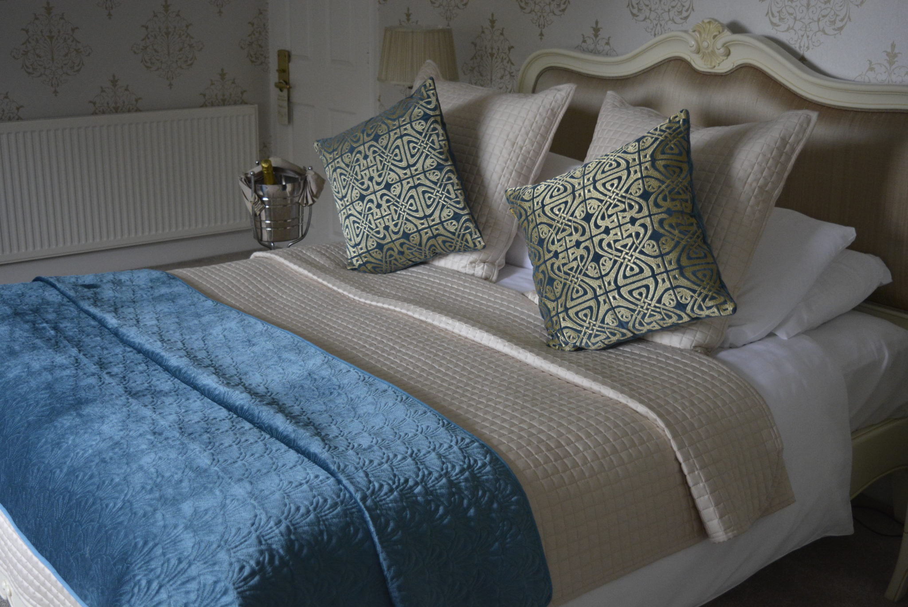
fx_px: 1098
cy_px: 304
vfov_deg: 30.9
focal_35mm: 44
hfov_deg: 44.9
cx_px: 454
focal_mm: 29
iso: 1600
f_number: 4.2
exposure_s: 1/30
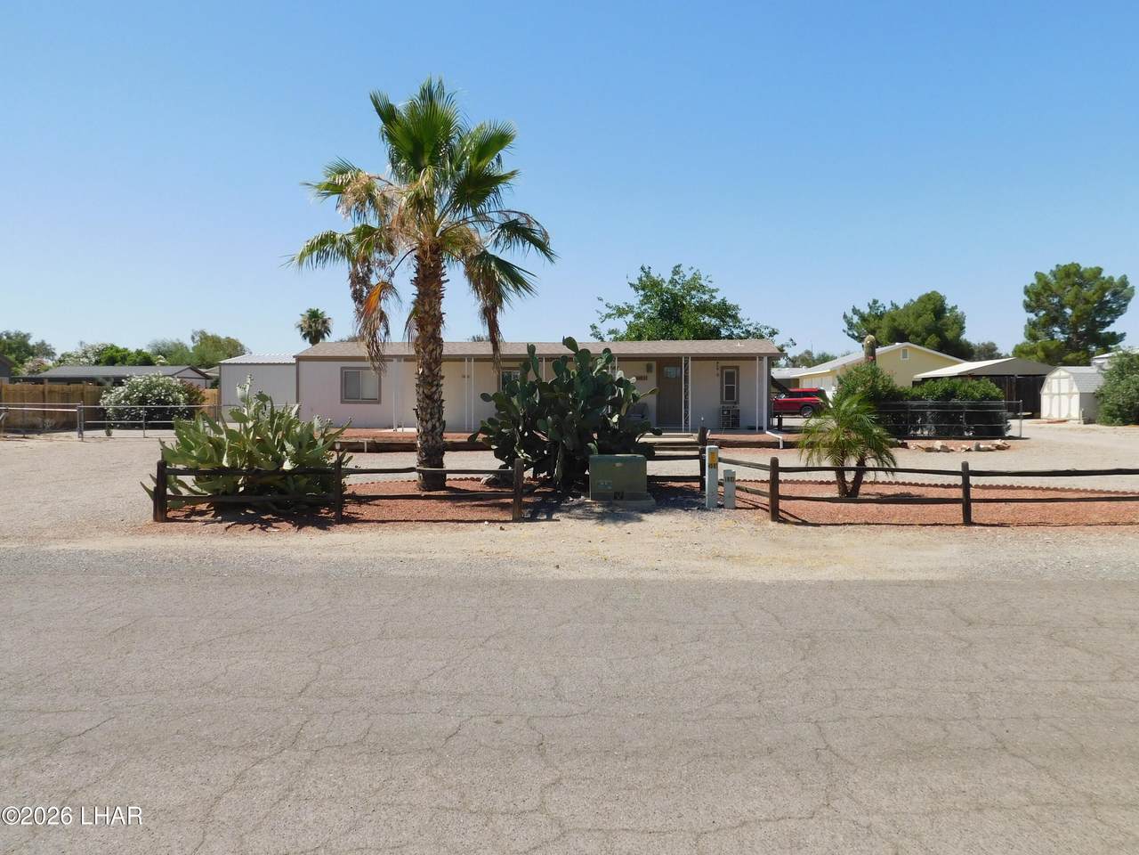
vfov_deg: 54.9
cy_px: 428
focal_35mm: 25
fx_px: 823
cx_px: 570
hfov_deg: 69.4
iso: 125
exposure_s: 1/500
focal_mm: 4.5
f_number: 6.2
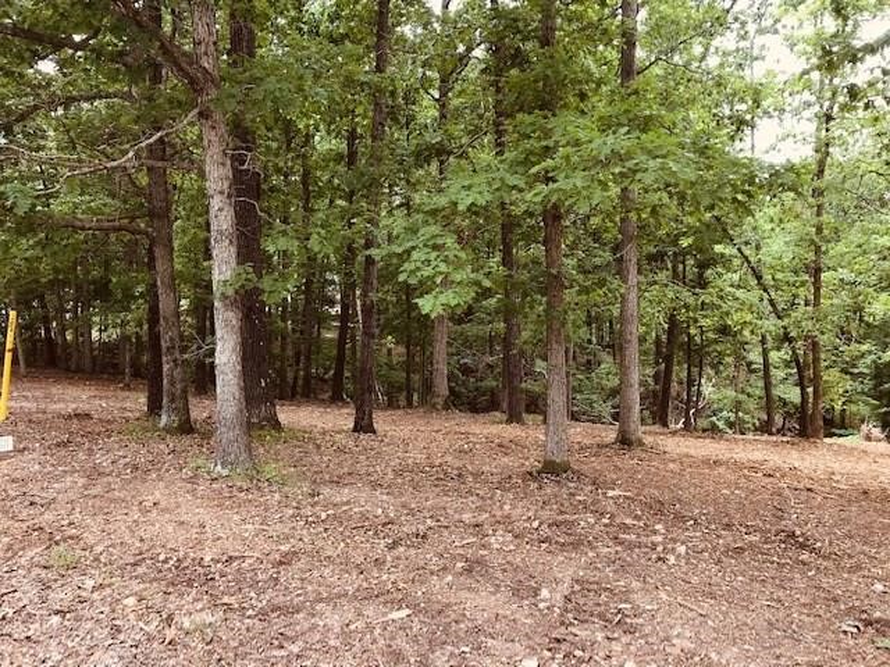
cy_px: 334
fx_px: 720
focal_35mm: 28
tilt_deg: -0.4
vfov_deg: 49.7
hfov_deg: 63.4
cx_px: 445
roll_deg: +1.2
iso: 20
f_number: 1.8
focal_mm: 3.99
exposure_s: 1/247
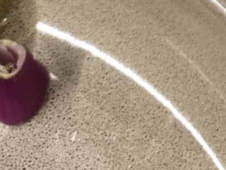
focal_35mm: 145
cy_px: -292
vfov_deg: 8.9
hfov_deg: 10.2
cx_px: 667
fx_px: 947
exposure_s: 1/31
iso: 400
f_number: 1.8
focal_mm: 5.4
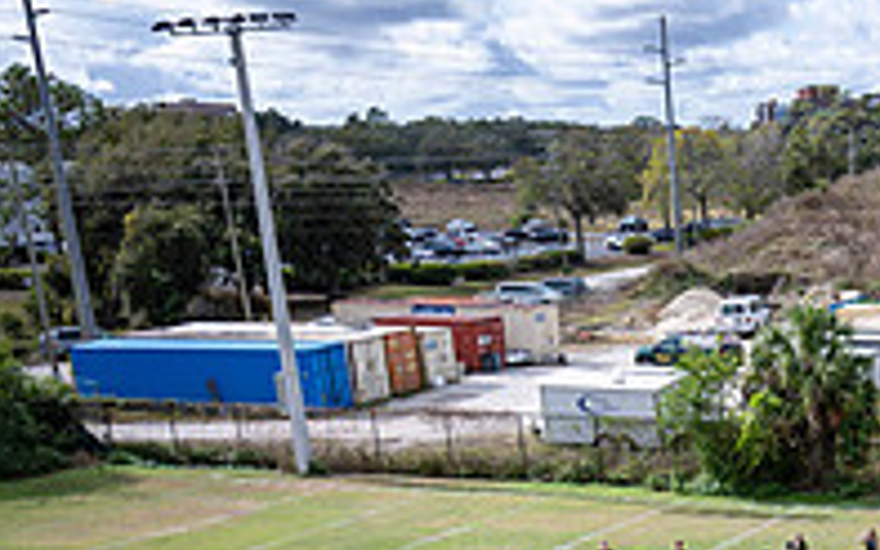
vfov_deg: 16.4
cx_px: 956
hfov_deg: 26.5
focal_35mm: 72
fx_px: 1726
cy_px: 834
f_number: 2.8
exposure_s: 1/1250
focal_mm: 24
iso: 100
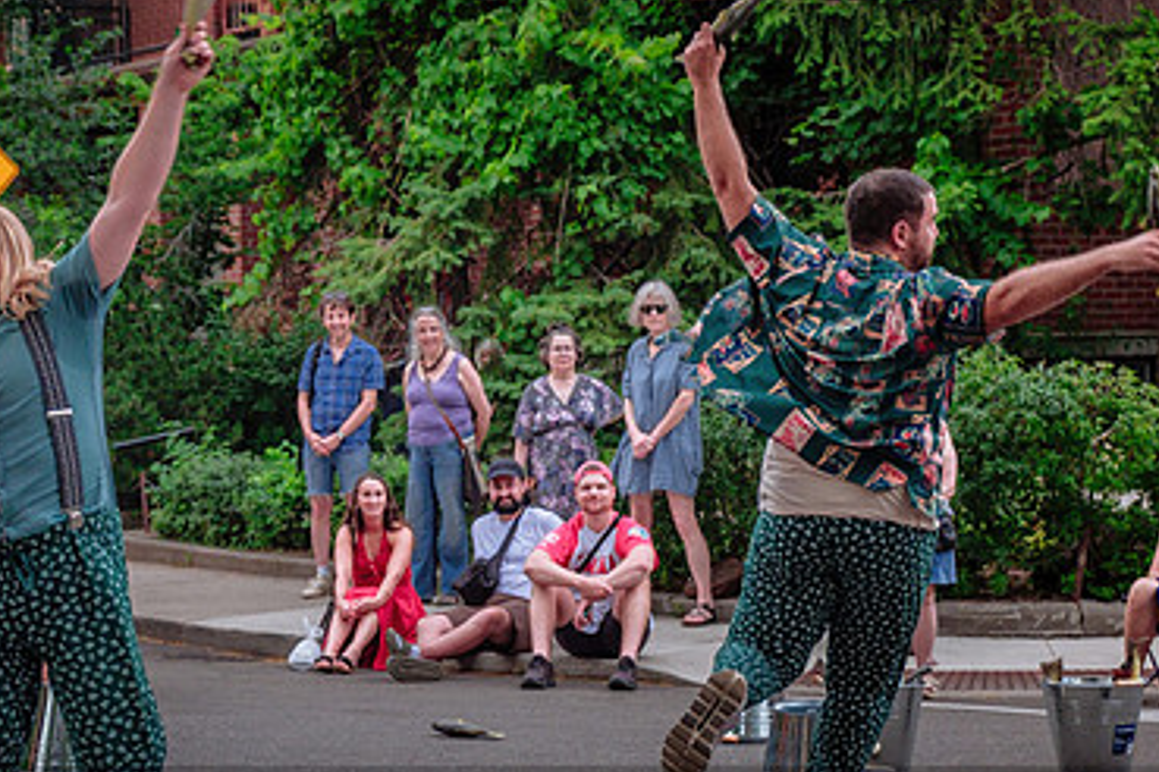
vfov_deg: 15.0
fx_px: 2929
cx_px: 342
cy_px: 523
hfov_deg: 22.2
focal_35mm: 91
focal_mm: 34.2
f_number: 2.8
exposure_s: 1/320
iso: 500
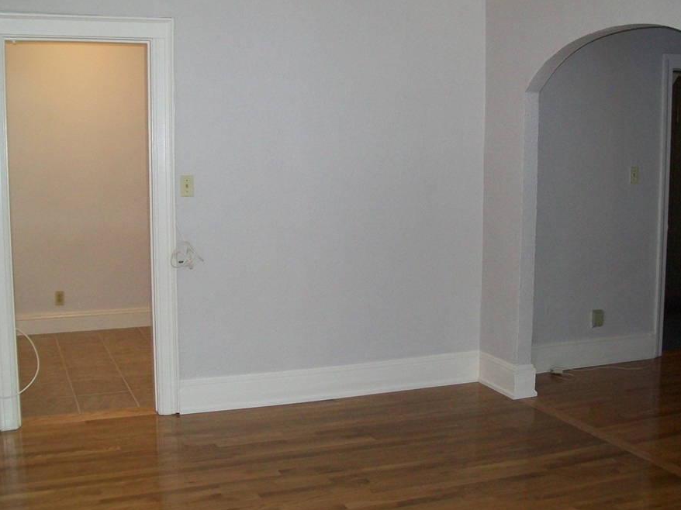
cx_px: 308
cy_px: 246
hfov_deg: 44.8
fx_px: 826
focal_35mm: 42
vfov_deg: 34.3
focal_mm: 6
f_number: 2.7
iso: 160
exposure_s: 1/60
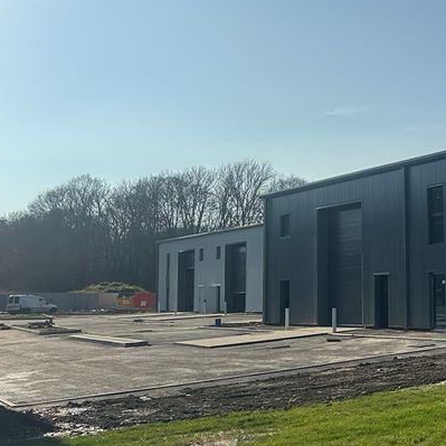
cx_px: 537
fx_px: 860
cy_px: 183
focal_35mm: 59
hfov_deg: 25.9
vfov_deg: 29.0
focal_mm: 6.86
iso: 80
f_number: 1.78
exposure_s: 1/8197
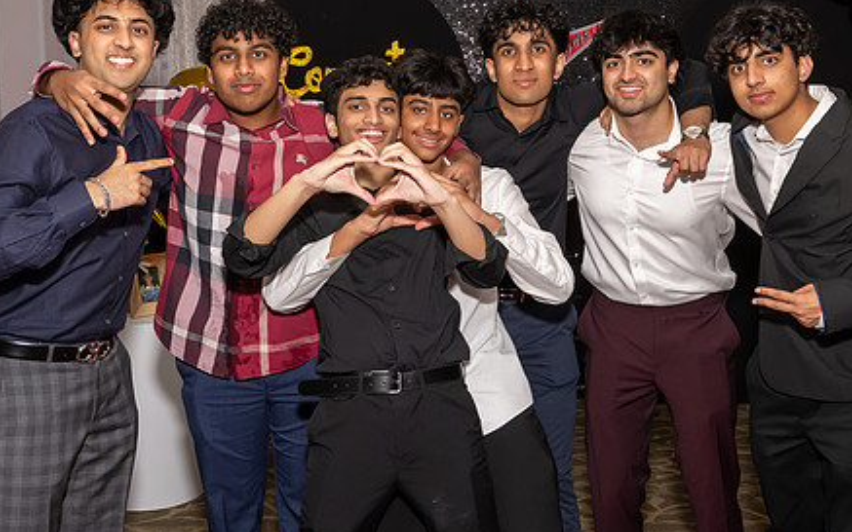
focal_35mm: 44
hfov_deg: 45.3
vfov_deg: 29.1
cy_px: 194
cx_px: 428
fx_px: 1022
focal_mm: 17
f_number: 8
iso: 1000
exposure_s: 1/250
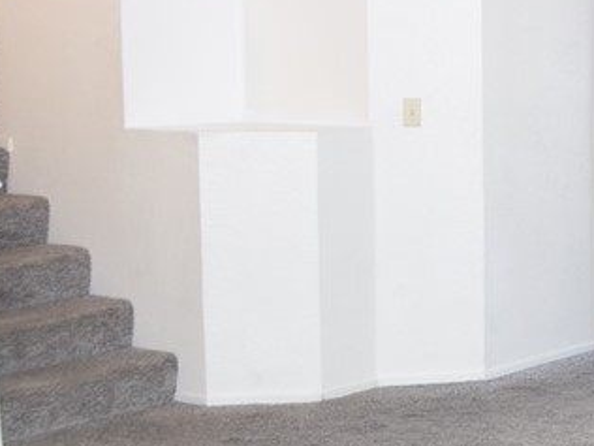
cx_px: 825
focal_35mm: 99
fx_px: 1699
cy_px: 177
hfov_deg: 18.2
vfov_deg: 14.9
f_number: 4.5
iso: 400
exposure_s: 1/80
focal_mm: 20
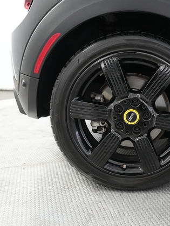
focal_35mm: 41
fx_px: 268
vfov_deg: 45.8
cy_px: 114
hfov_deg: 34.2
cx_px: 134
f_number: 2.8
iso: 6400
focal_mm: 28
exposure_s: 1/160
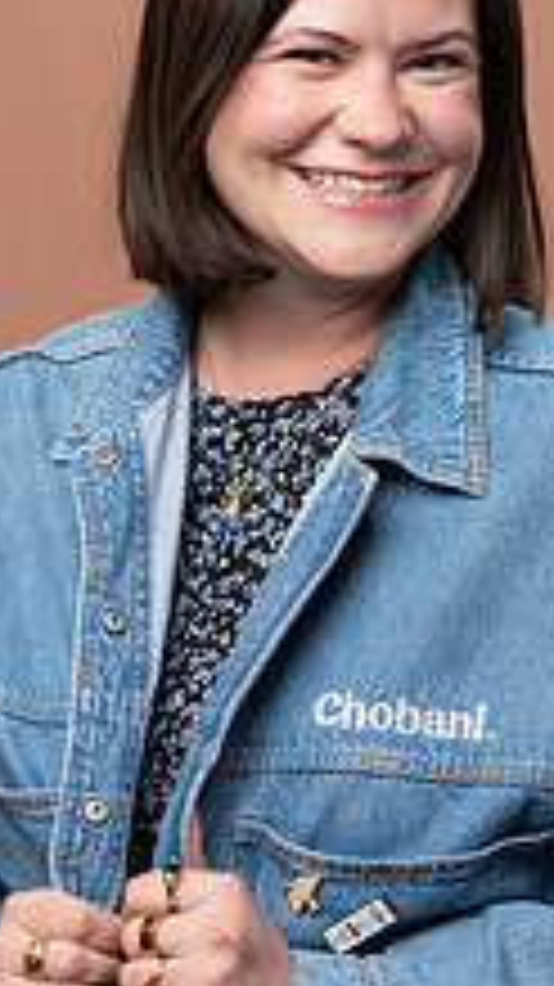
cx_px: 387
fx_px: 3948
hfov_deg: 8.0
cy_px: 500
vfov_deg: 14.2
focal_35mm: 151
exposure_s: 1/160
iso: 320
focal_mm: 70
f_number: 4
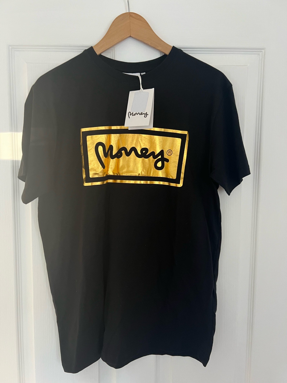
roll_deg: +0.9
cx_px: 144
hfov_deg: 53.1
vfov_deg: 67.3
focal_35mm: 26
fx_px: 287
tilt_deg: -4.5
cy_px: 192
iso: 500
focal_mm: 5.7
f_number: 1.5
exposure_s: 1/60
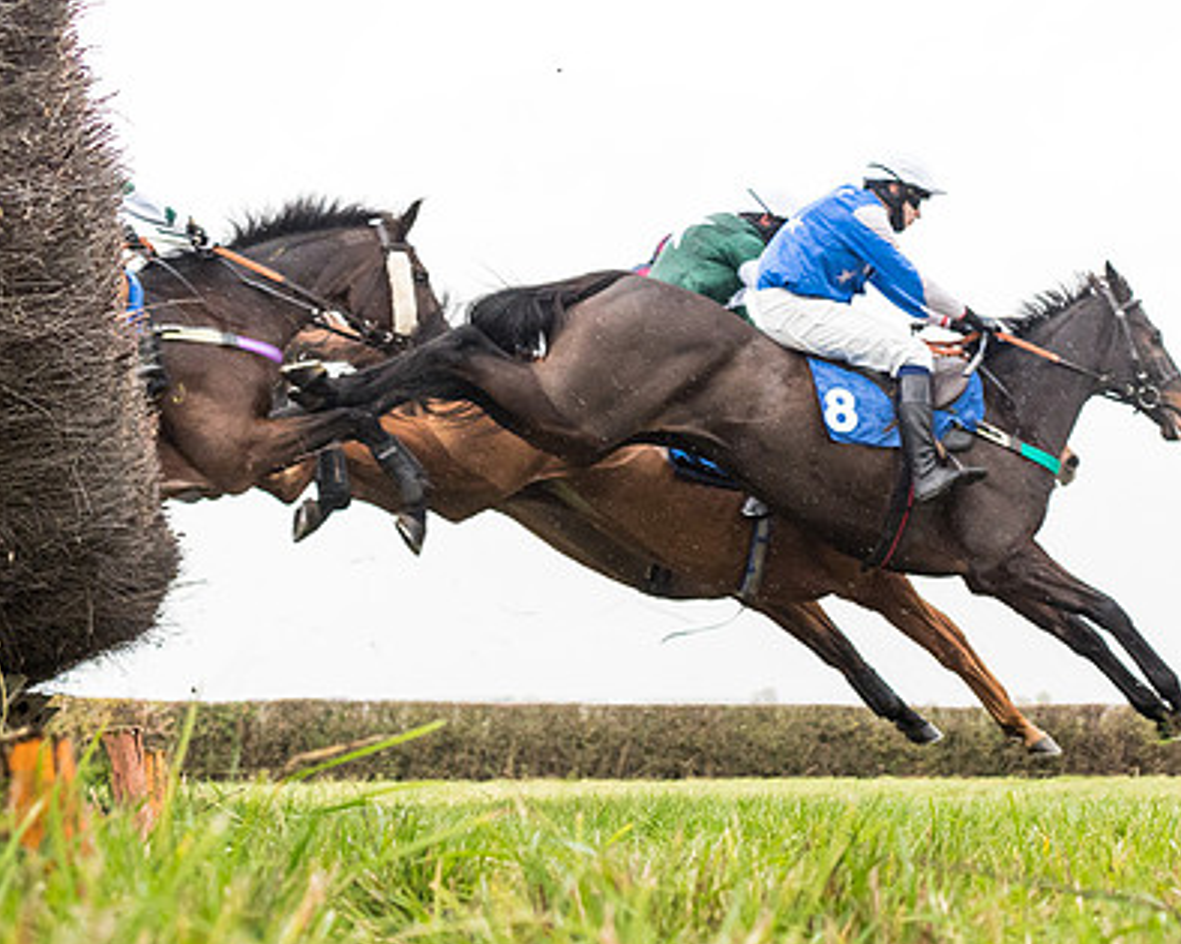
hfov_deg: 25.5
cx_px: 1096
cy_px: 154
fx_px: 2516
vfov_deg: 20.9
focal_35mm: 72
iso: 2500
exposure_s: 1/1000
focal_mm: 35
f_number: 5
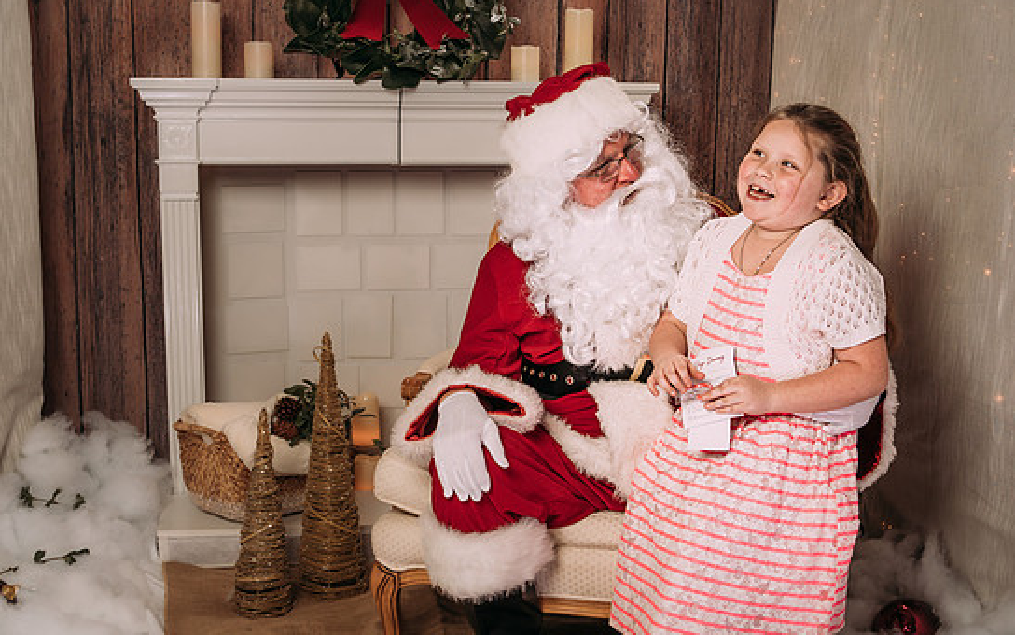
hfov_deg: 41.0
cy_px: 364
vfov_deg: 26.3
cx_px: 491
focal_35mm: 49
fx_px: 1355
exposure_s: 1/100
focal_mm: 35
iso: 100
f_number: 5.6
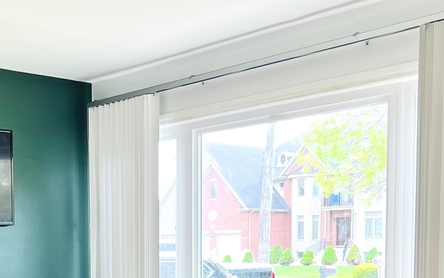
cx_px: 115
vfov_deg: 19.9
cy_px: 291
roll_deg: +0.4
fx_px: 762
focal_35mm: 63
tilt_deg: -3.8
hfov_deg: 31.9
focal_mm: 5.7
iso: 80
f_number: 1.5
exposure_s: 1/120
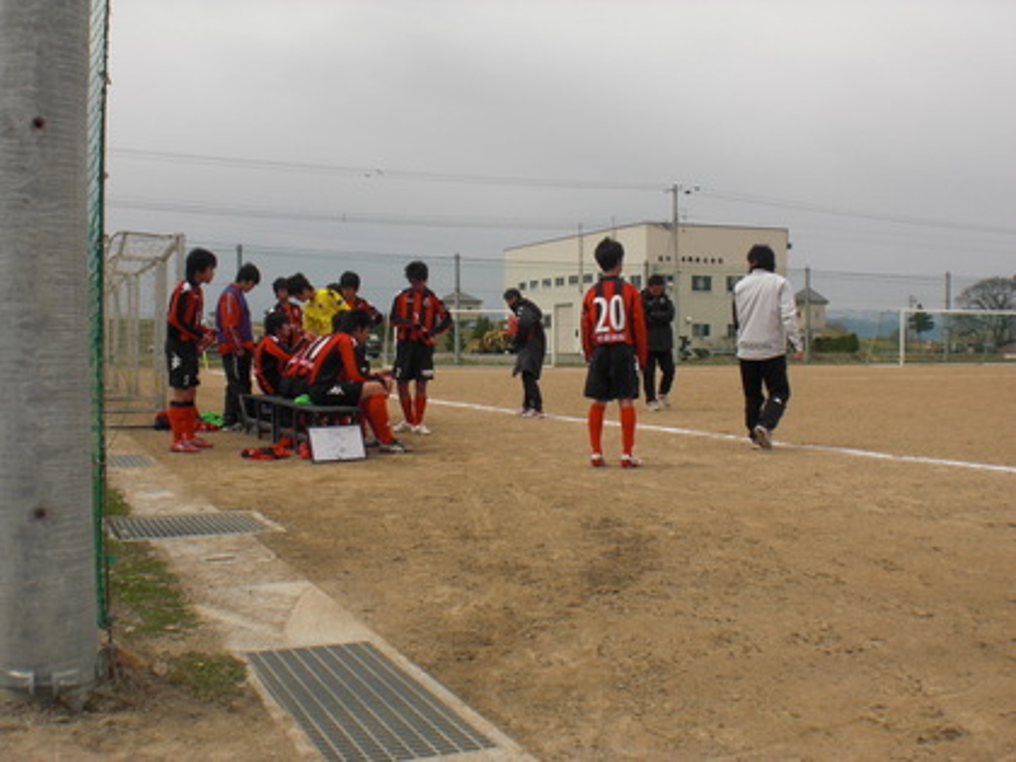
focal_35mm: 38
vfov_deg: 37.7
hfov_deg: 49.0
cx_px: 508
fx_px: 1115
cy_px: 381
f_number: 5.6
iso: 64
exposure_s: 1/400
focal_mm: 6.3
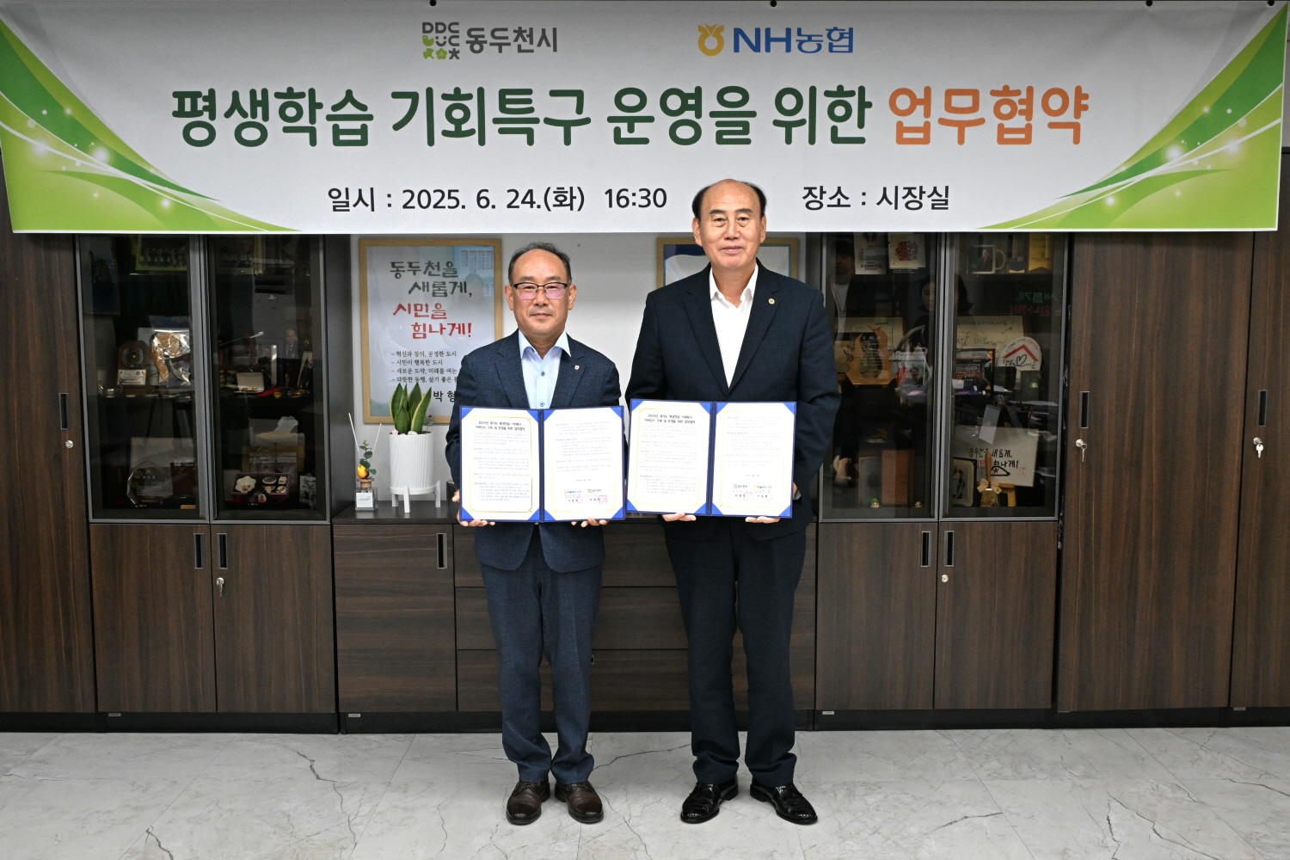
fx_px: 1111
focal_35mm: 31
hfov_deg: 60.3
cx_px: 645
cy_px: 430
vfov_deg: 42.3
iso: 2000
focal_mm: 31
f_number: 10
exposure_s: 1/100
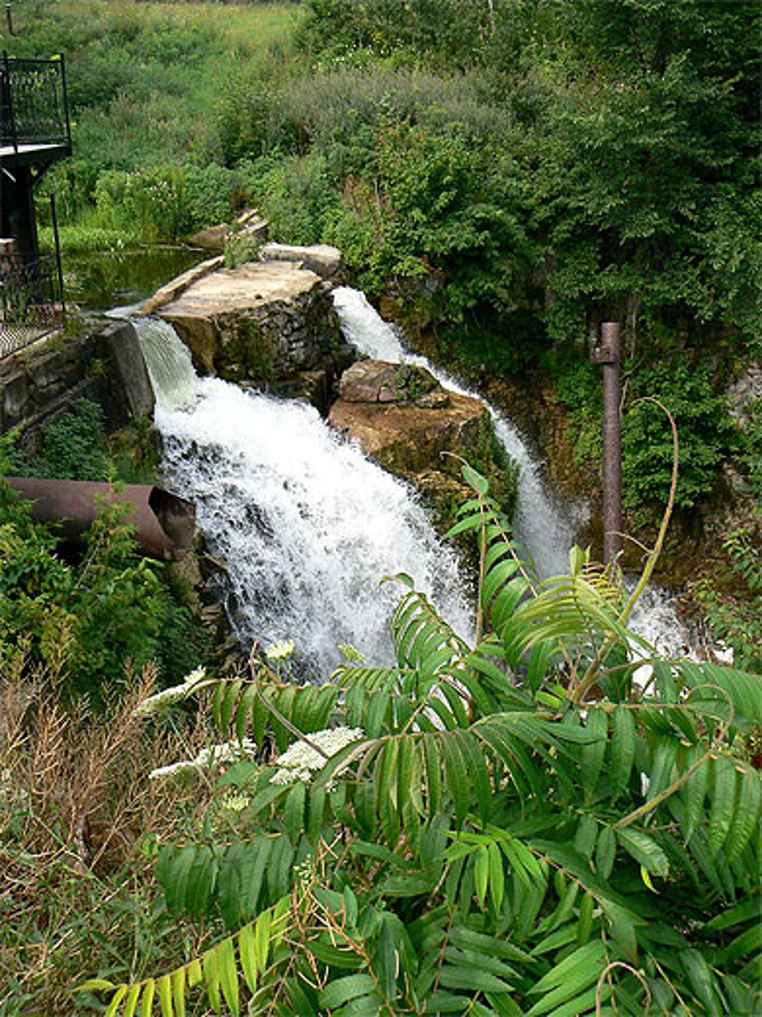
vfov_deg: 51.4
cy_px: 508
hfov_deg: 39.7
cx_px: 381
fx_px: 1057
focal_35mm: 36
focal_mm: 6
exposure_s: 1/160
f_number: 5.6
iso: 80
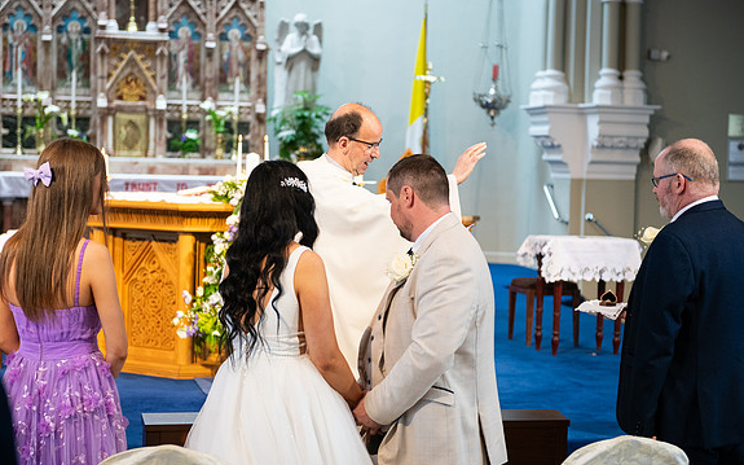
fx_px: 1459
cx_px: 370
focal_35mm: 72
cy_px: 235
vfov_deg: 18.1
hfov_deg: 28.6
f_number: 3.5
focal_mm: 70
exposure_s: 1/160
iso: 800
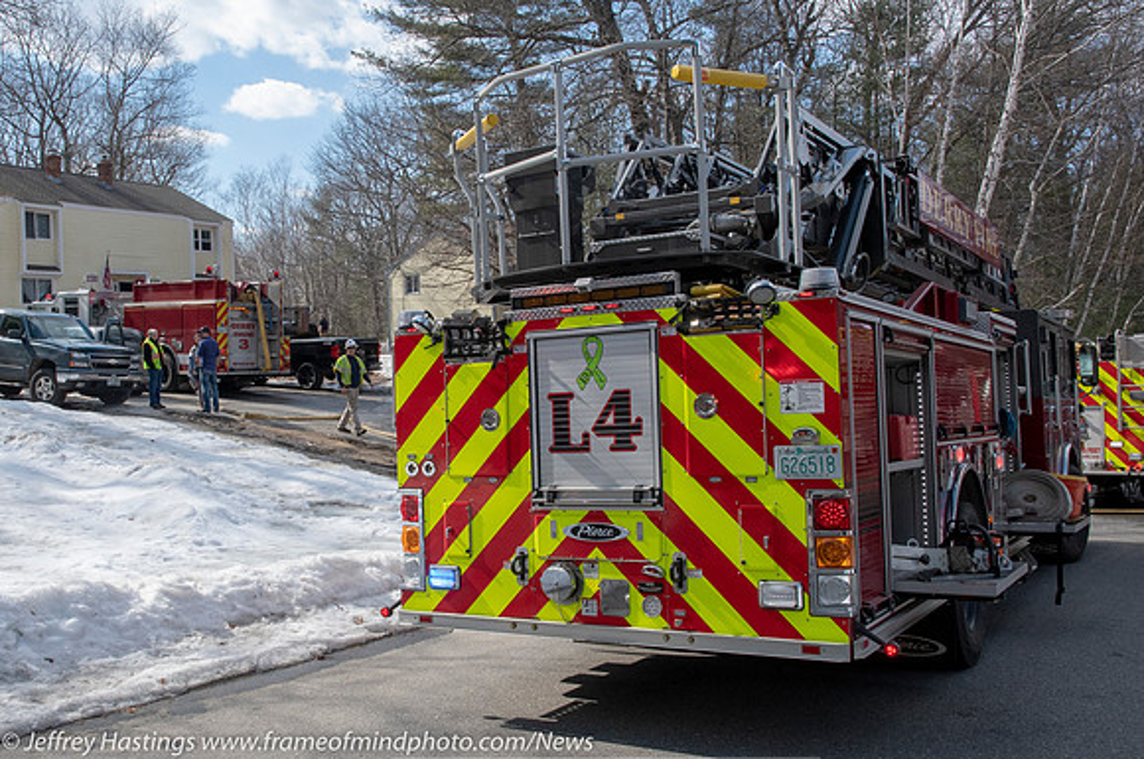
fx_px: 1143
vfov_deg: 36.7
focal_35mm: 36
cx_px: 422
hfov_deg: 52.5
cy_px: 376
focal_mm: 19
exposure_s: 1/800
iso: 640
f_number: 9
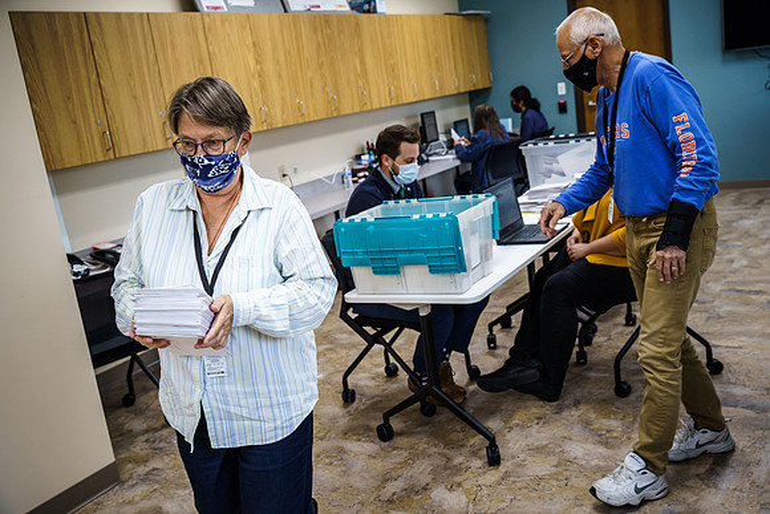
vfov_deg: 36.6
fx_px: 778
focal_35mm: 36
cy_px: 256
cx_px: 403
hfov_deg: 52.7
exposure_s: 1/320
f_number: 4
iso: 2000
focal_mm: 34.7
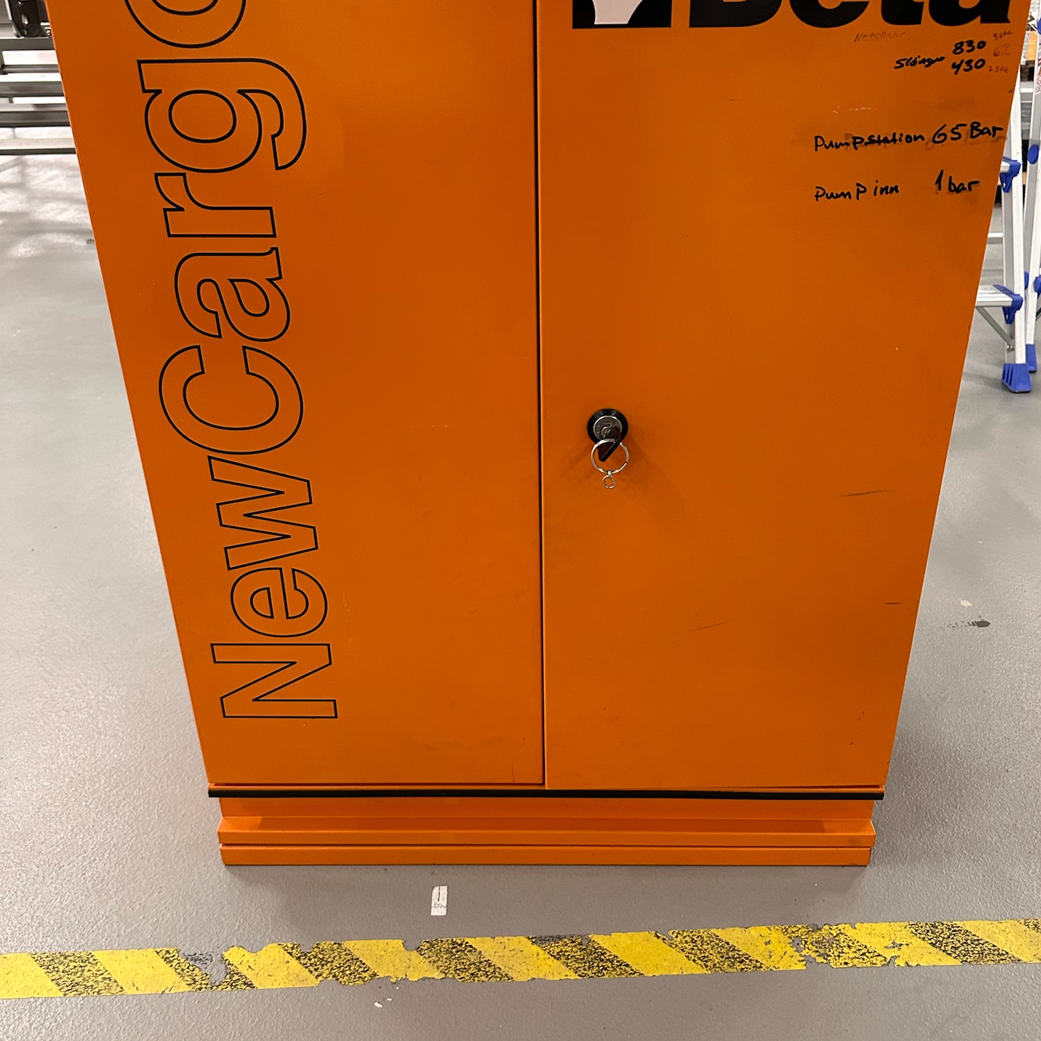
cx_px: 533
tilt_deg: -27.5
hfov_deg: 55.6
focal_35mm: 29
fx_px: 987
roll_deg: +1.8
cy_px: 463
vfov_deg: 55.5
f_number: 1.78
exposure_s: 1/50
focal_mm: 6.86
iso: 320
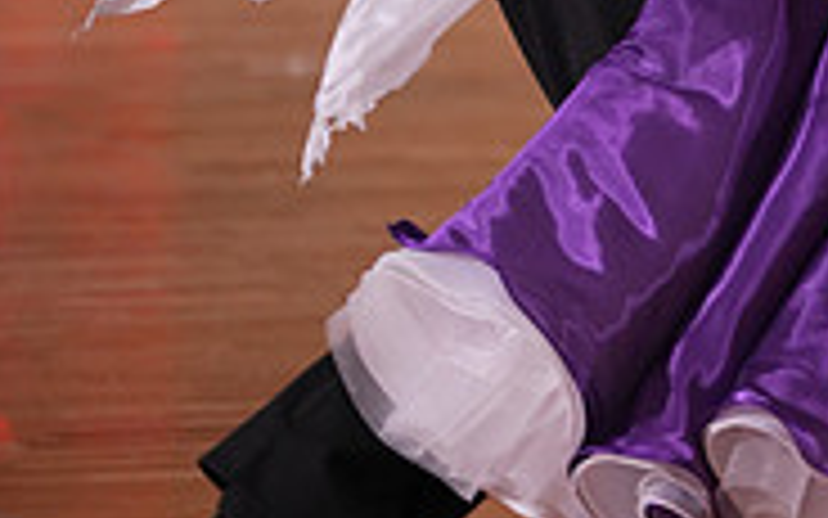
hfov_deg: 4.5
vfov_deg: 2.8
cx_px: 857
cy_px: -284
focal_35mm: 467
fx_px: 10538
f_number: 2.8
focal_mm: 145
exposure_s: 1/500
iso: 1000
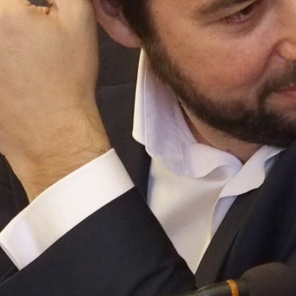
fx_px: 6385
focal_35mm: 660
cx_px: 451
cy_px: 13
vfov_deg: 2.7
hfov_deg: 2.6
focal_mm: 42.5
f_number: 2.8
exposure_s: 1/20
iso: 1600
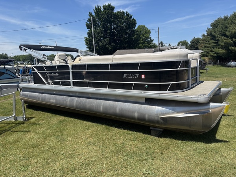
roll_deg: -0.3
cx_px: 118
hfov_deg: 67.3
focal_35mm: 26
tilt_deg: -5.1
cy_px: 88
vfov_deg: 53.1
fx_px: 177
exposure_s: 1/3311
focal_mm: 5.96
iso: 50
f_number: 1.6
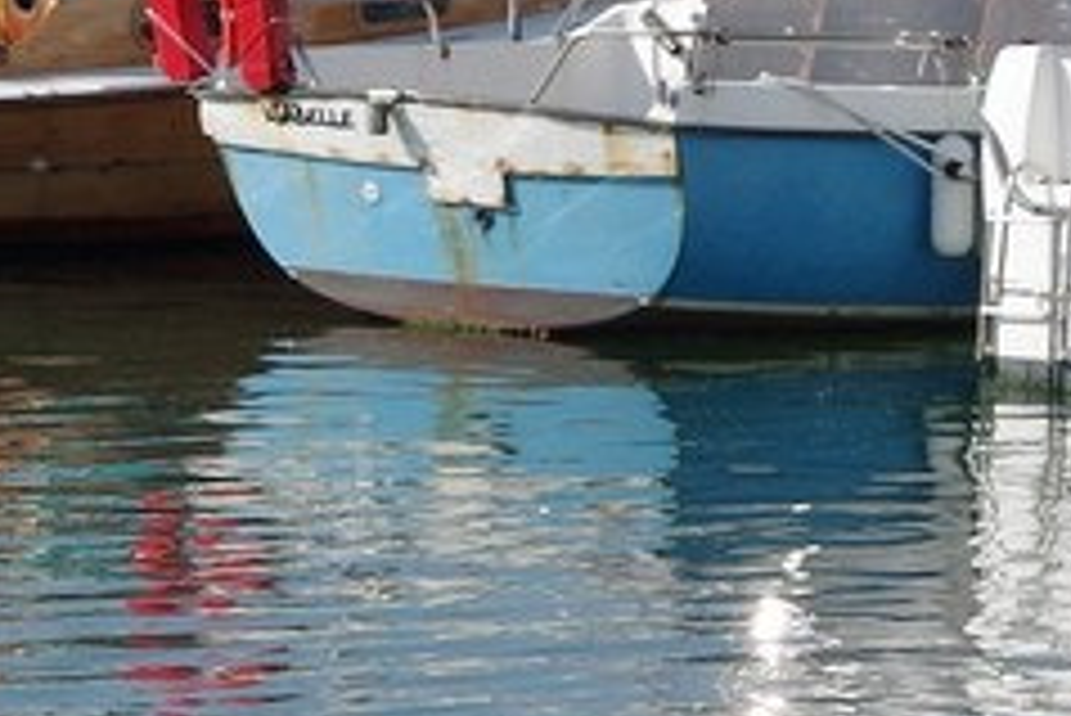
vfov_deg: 2.5
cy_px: -23
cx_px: 1028
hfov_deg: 3.7
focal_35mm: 561
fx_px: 16699
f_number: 9
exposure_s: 1/320
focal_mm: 55
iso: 200
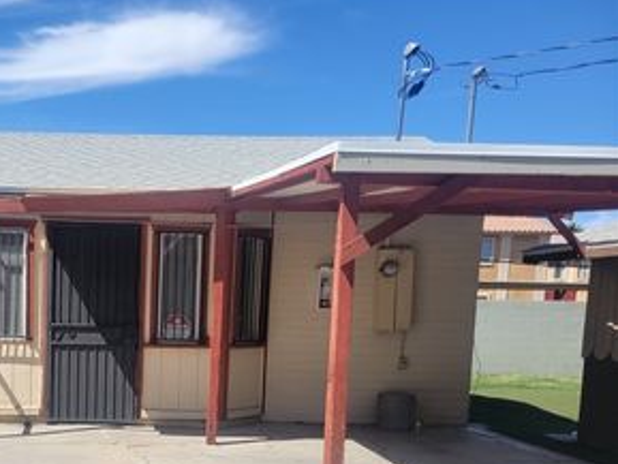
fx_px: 804
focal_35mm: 45
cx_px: 86
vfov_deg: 31.3
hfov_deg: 39.6
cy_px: 382
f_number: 1.8
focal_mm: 5.4
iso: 40
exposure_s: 1/2937
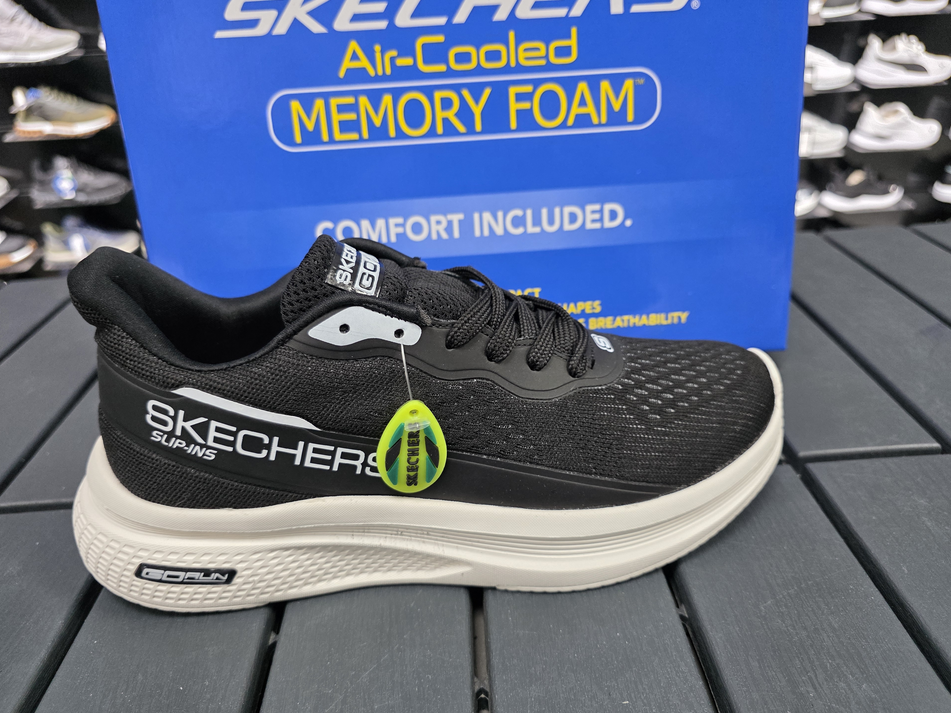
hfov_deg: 71.6
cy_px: 370
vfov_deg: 56.8
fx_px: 659
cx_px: 482
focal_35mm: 24
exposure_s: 1/100
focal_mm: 6.3
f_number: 1.7
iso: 200
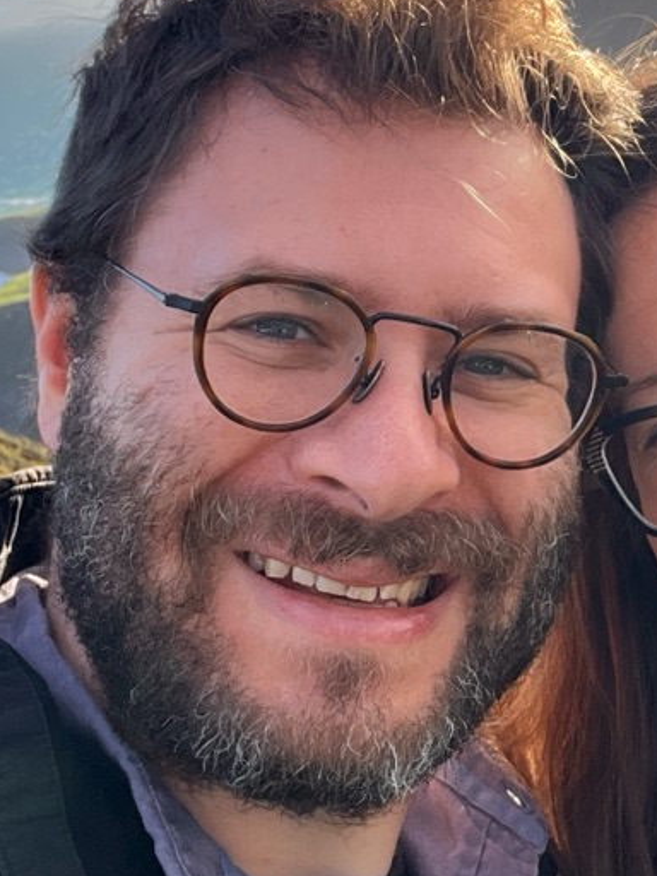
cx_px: 654
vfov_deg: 25.6
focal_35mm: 75
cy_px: 197
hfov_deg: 19.1
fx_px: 1898
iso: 32
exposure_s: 1/349
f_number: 2.2
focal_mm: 2.71
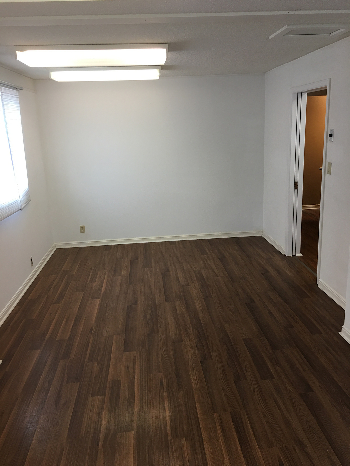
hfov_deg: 48.2
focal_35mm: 29
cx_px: 175
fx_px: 391
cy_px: 233
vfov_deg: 61.7
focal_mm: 4.15
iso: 32
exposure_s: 1/30
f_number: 2.2
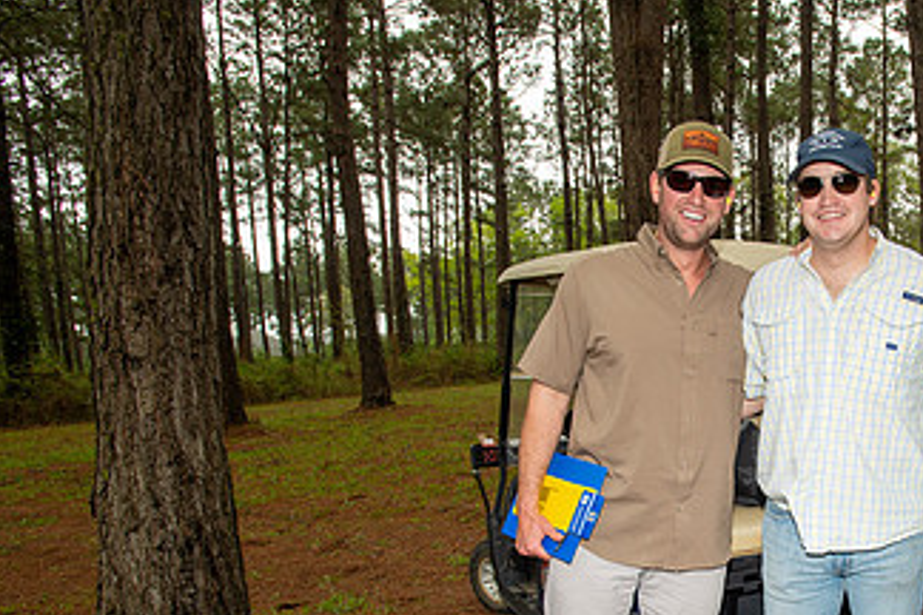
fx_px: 872
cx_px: 755
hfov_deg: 51.8
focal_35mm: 34
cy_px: 515
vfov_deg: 37.1
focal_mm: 19
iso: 125
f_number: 7.1
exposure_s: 1/125
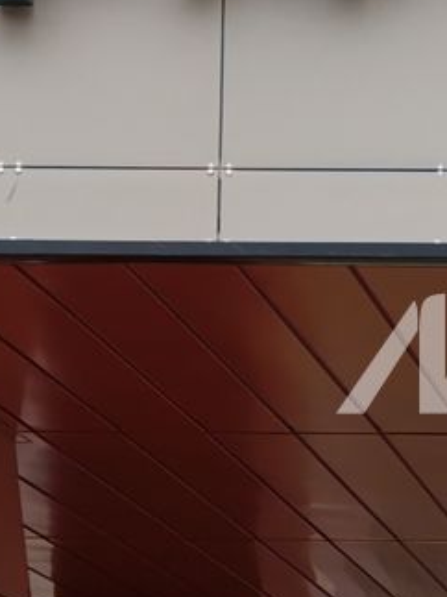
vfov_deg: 9.2
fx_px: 3687
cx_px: 772
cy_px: 606
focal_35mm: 214
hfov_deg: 6.8
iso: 100
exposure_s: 1/30
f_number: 1.8
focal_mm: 8.67
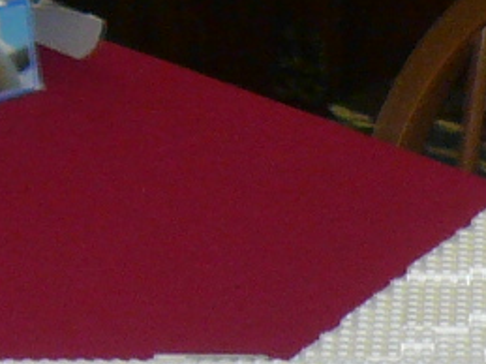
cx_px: 473
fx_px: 2708
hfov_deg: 10.2
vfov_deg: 7.5
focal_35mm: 193
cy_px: 578
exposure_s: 1/8
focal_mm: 4.6
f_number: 2.8
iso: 100
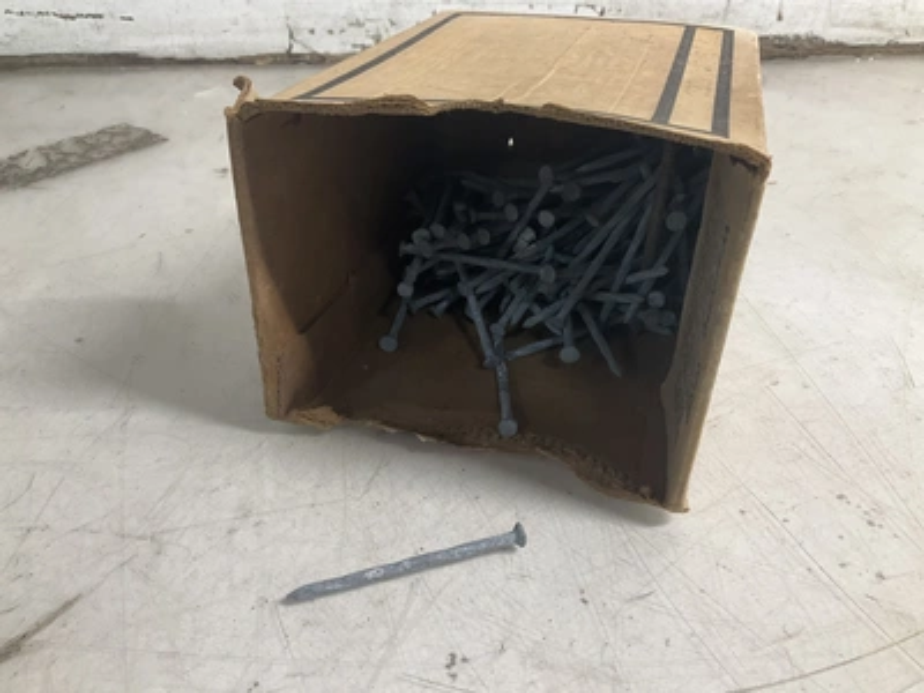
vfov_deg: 48.2
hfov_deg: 61.7
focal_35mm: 29
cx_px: 462
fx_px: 774
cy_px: 346
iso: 64
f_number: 1.8
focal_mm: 3
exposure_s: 1/60
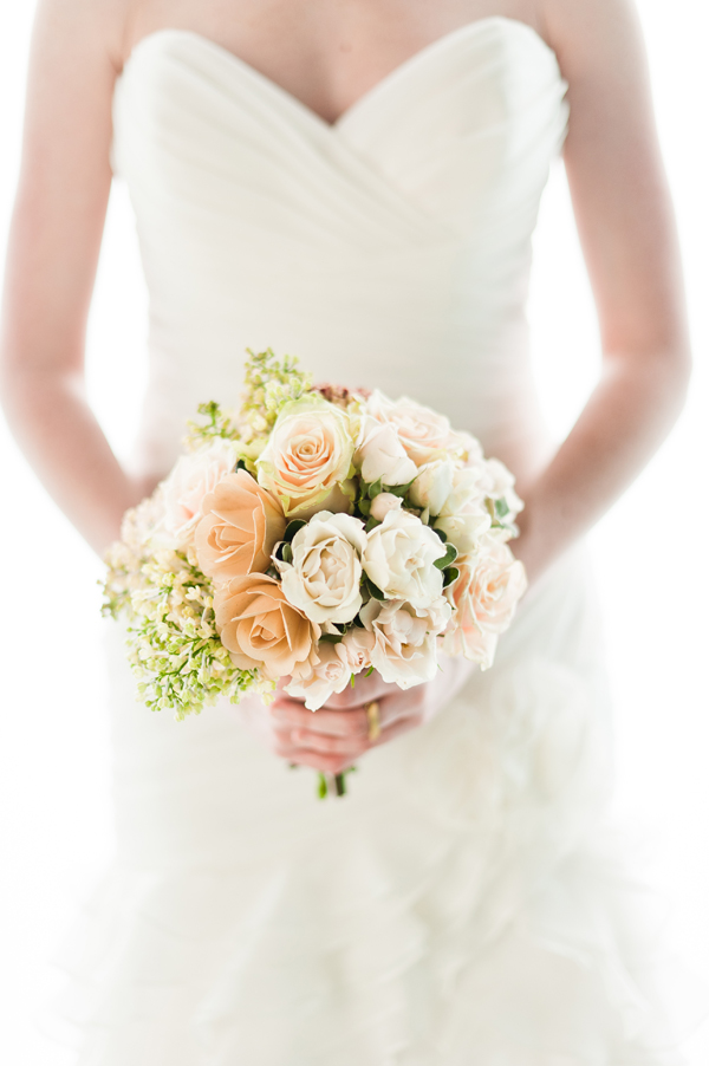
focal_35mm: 50
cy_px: 533
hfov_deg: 27.0
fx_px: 1479
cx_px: 354
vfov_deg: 39.6
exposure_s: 1/400
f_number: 1.8
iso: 200
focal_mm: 50
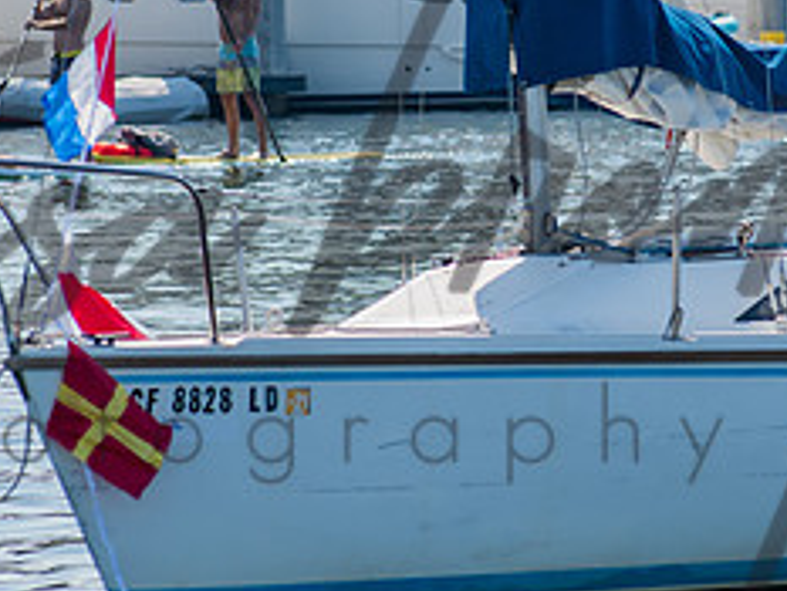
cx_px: 574
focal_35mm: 467
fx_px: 10623
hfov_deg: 4.2
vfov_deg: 3.2
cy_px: 181
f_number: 5.6
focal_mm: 130
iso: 100
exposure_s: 1/500
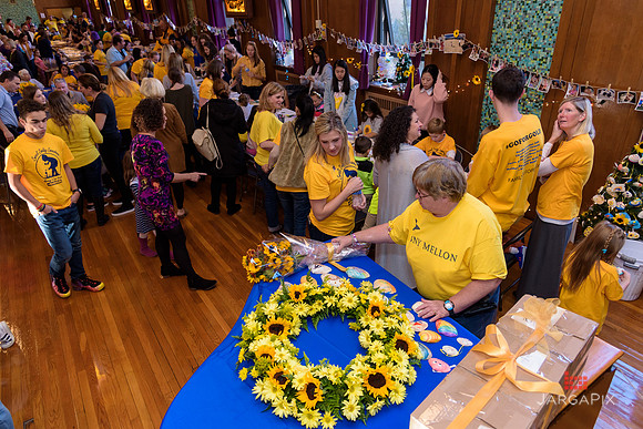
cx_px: 322
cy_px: 214
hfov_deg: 73.7
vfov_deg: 53.2
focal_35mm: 24
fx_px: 429
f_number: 4
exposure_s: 1/125
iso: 800
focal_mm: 24
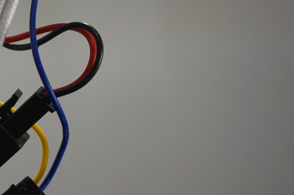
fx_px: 955
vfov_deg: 11.7
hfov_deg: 16.5
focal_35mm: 117
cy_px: 80
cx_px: -96
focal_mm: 28
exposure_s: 1/60
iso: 500
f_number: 4.5
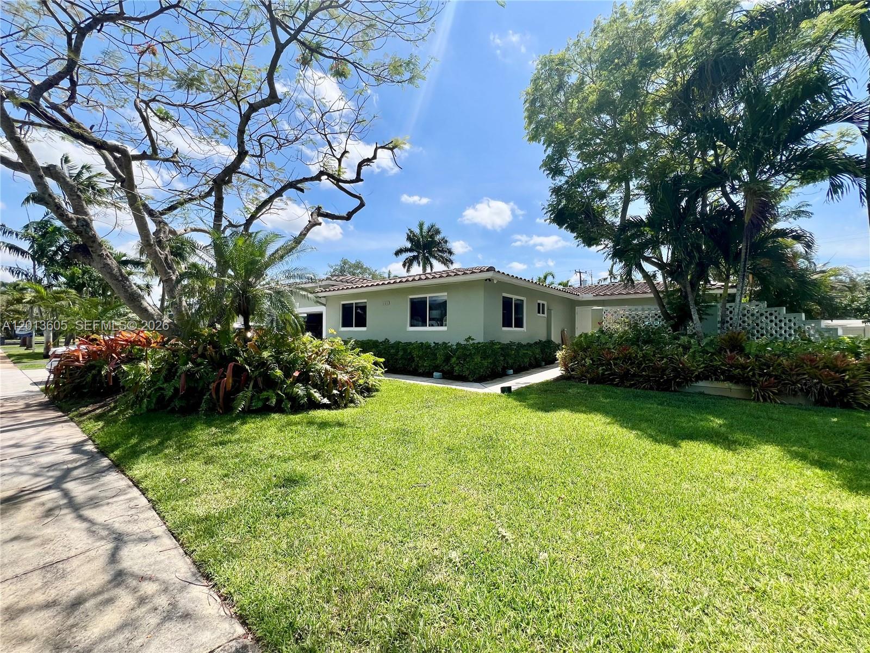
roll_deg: -0.3
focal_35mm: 13
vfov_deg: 89.9
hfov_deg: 106.2
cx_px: 435
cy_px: 326
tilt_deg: -0.4
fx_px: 327
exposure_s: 1/1698
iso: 32
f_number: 1.8
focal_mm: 1.57
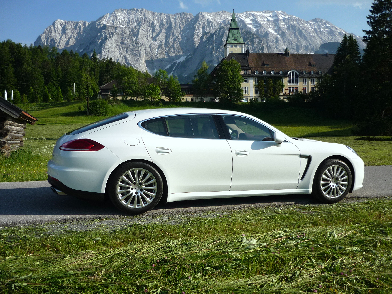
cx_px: 196
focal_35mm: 33
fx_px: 374
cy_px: 147
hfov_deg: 55.4
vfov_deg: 42.9
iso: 100
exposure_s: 1/160
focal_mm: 5.5
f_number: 8
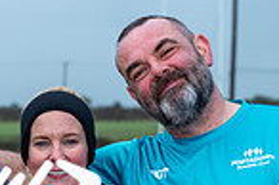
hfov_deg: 12.0
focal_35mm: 171
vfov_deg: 7.9
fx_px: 1324
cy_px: 239
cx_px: 50
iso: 100
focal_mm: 43
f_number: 4
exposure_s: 1/200
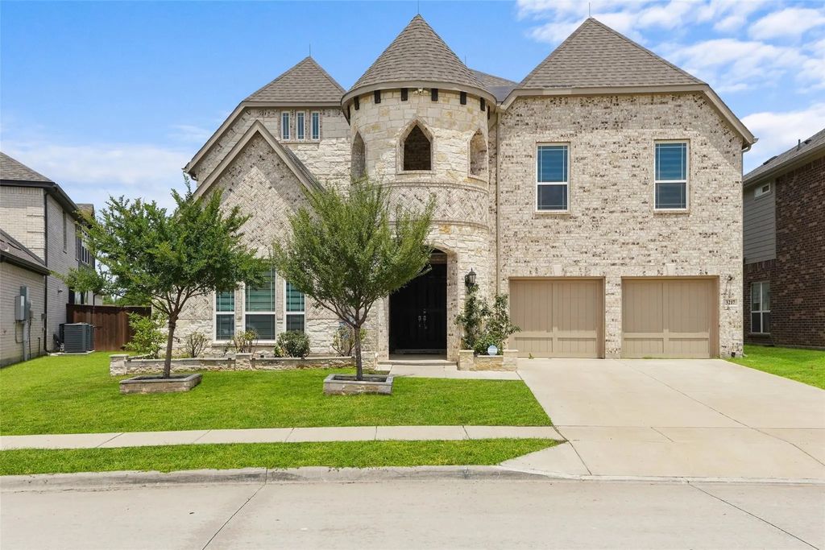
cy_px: 275
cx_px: 412
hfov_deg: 65.5
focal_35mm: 28
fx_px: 642
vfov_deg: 46.4
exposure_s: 1/2000
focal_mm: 19.3
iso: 640
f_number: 9
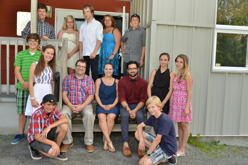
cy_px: 82
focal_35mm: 31
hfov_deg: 60.3
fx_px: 214
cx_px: 124
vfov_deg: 42.3
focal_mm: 31
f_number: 7.1
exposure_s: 1/200
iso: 400
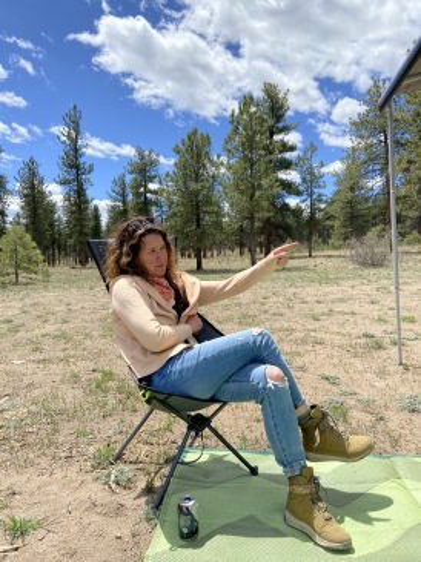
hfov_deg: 53.0
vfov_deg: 67.3
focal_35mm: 26
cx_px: 210
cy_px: 281
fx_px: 422
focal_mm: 4.25
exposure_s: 1/2890
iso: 32
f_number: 1.8
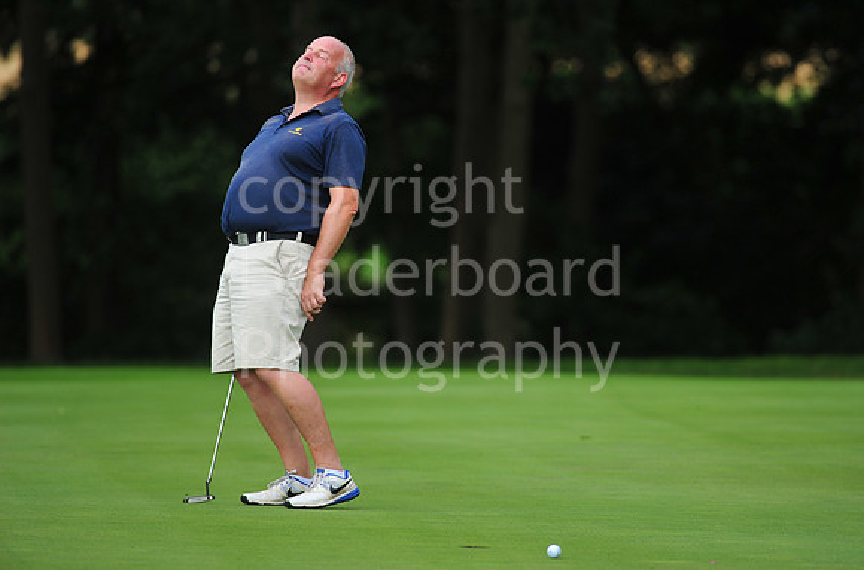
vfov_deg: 4.6
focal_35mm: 300
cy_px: 285
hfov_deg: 6.9
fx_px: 7178
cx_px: 432
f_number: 5
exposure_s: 1/2000
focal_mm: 300
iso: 320
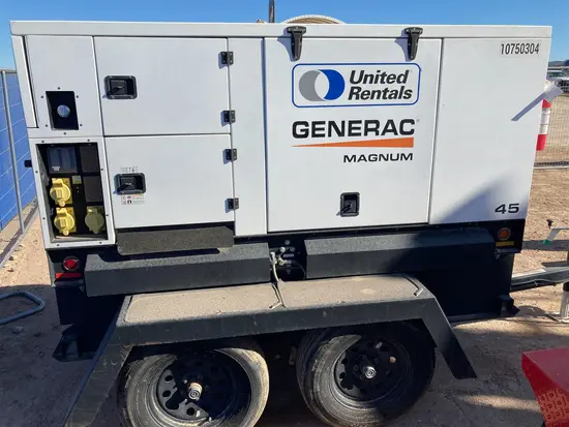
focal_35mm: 28
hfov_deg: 63.4
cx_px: 284
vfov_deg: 49.8
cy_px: 214
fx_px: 460
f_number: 1.8
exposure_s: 1/2183
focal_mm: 3.99
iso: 20
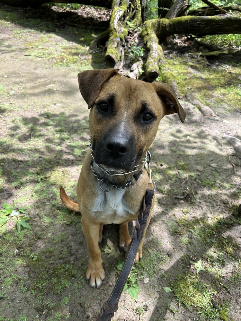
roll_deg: -5.5
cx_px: 120
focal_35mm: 26
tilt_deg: -40.6
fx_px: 241
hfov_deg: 53.1
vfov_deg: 67.3
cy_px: 160
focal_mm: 5.7
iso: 50
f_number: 1.5
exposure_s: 1/628
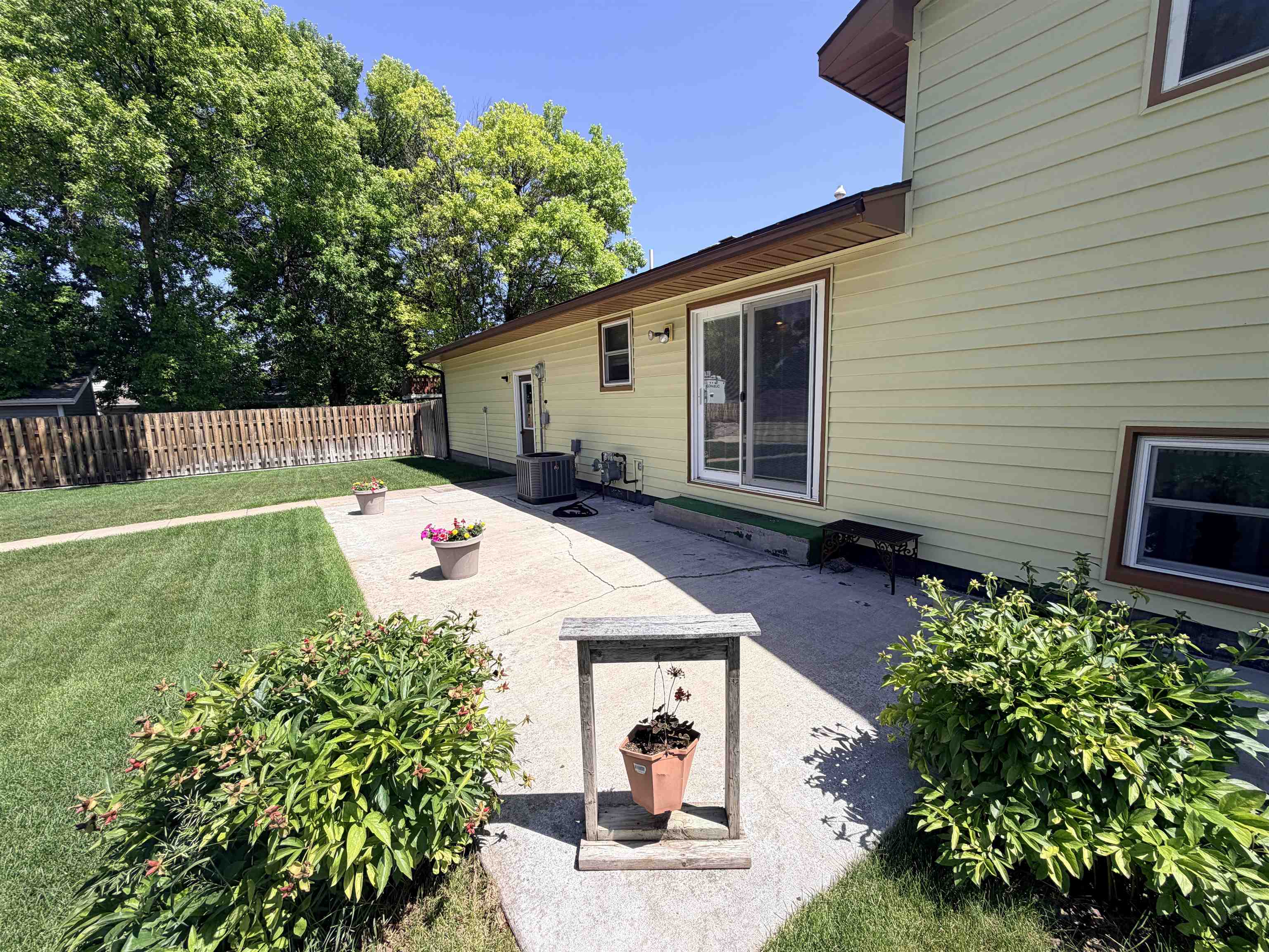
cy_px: 476
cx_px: 634
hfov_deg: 102.1
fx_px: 513
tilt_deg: -8.2
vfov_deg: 85.7
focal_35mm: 14
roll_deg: +2.4
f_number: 2.2
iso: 32
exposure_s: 1/770
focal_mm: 2.22
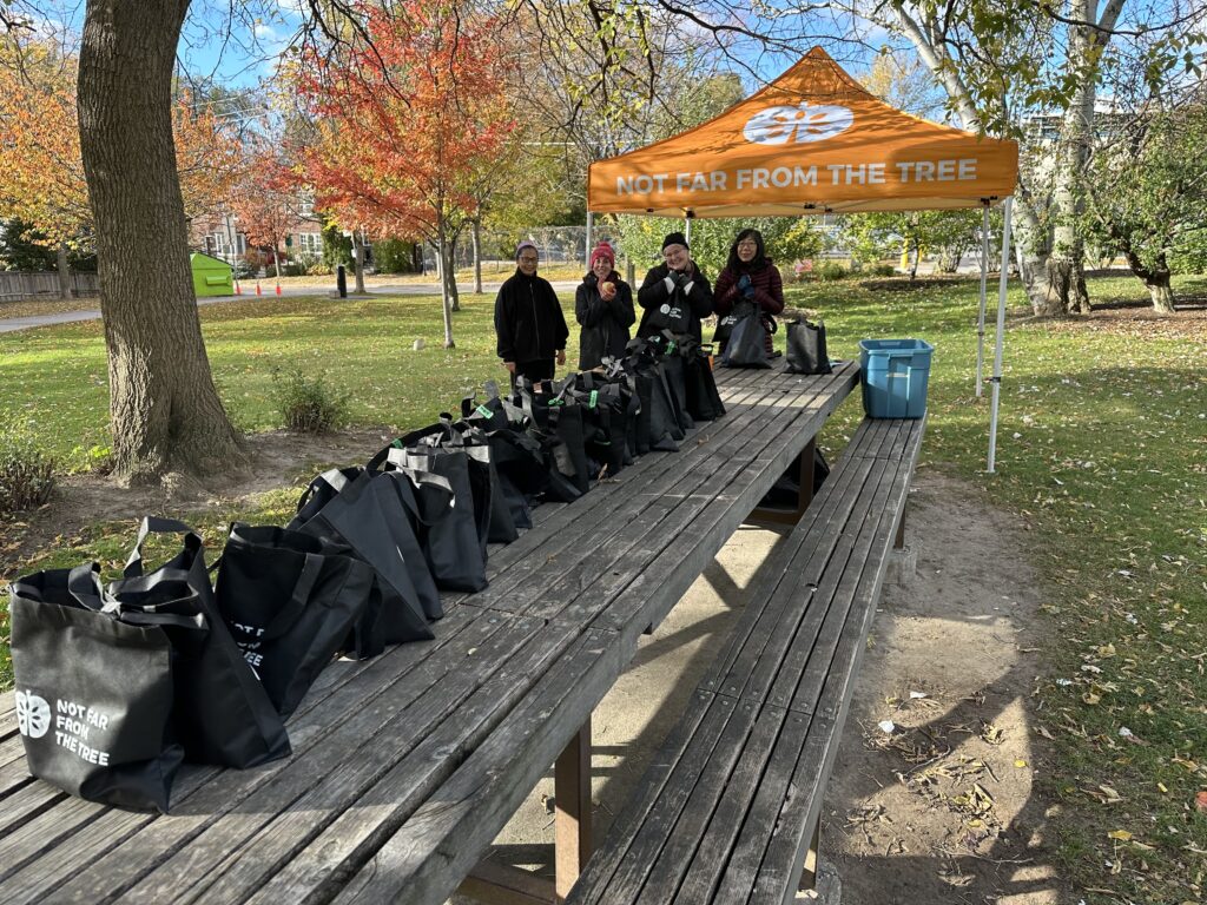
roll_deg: -0.8
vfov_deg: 56.8
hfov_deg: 71.6
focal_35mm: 24
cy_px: 452
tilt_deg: -15.0
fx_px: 837
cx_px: 604
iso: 80
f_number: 1.78
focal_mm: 6.86
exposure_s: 1/583
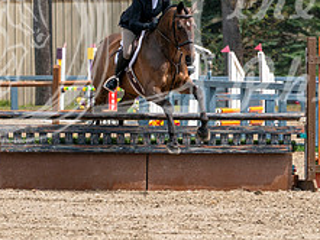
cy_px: 4
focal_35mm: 577
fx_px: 5337
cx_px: 203
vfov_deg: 2.6
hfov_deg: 3.4
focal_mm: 229
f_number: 5.6
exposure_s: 1/1250
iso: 500
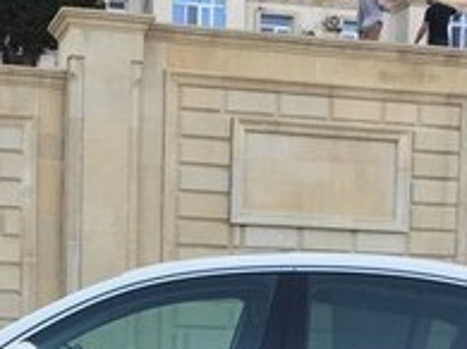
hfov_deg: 20.0
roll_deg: -1.8
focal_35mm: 98
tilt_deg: -3.2
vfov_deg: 14.5
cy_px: 441
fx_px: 1321
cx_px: 187
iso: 32
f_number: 2.2
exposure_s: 1/166
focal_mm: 4.15
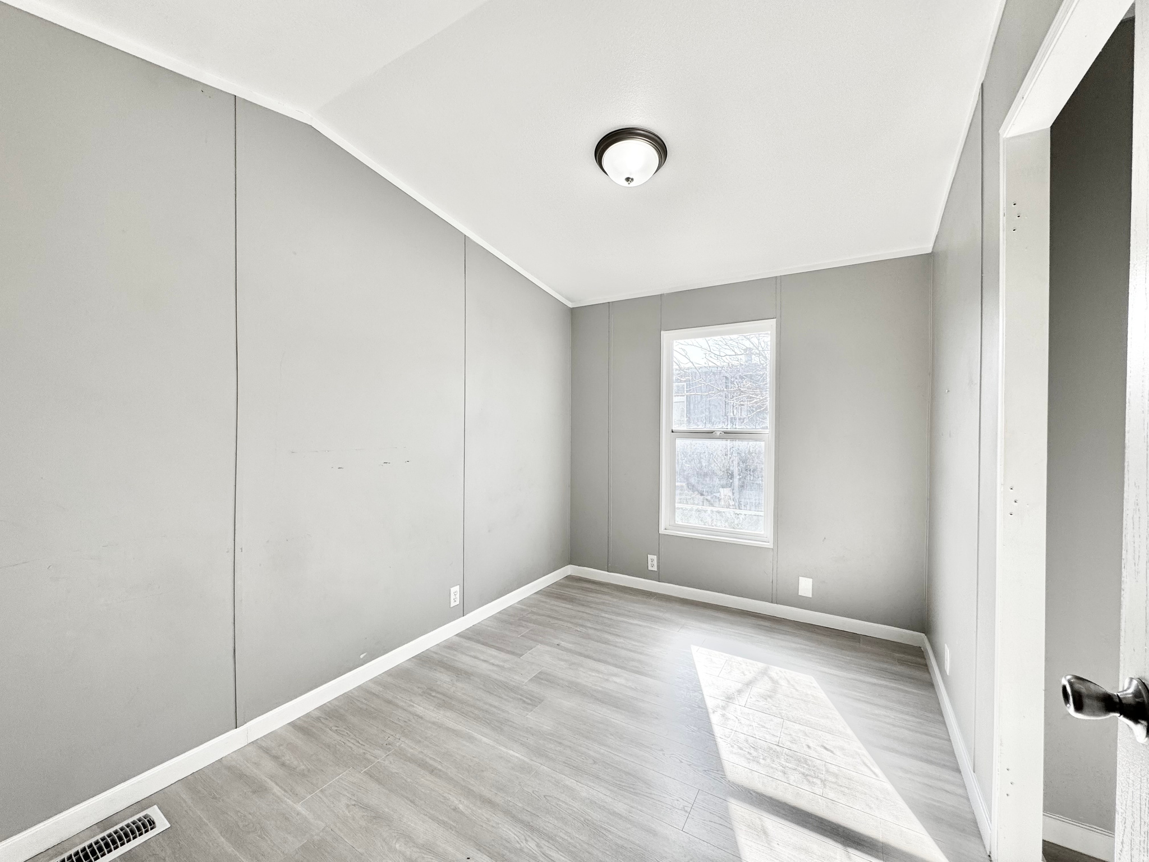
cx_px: 574
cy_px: 431
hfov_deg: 102.1
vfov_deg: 85.7
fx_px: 465
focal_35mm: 14
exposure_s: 1/215
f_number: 2.2
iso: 40
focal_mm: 2.22
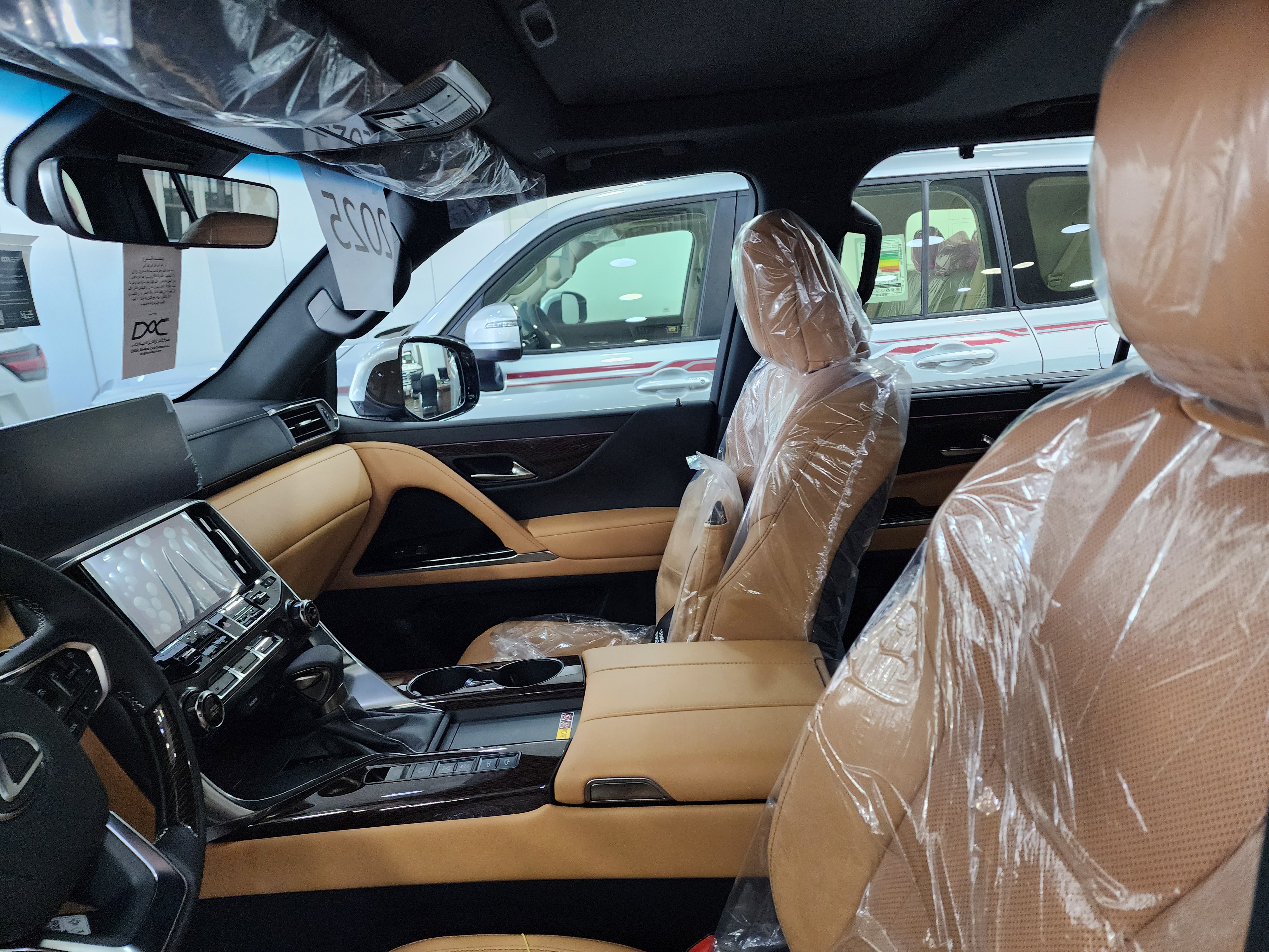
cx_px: 634
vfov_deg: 58.9
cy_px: 476
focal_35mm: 23
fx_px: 843
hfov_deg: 73.9
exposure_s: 1/100
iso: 400
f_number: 1.8
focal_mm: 6.4
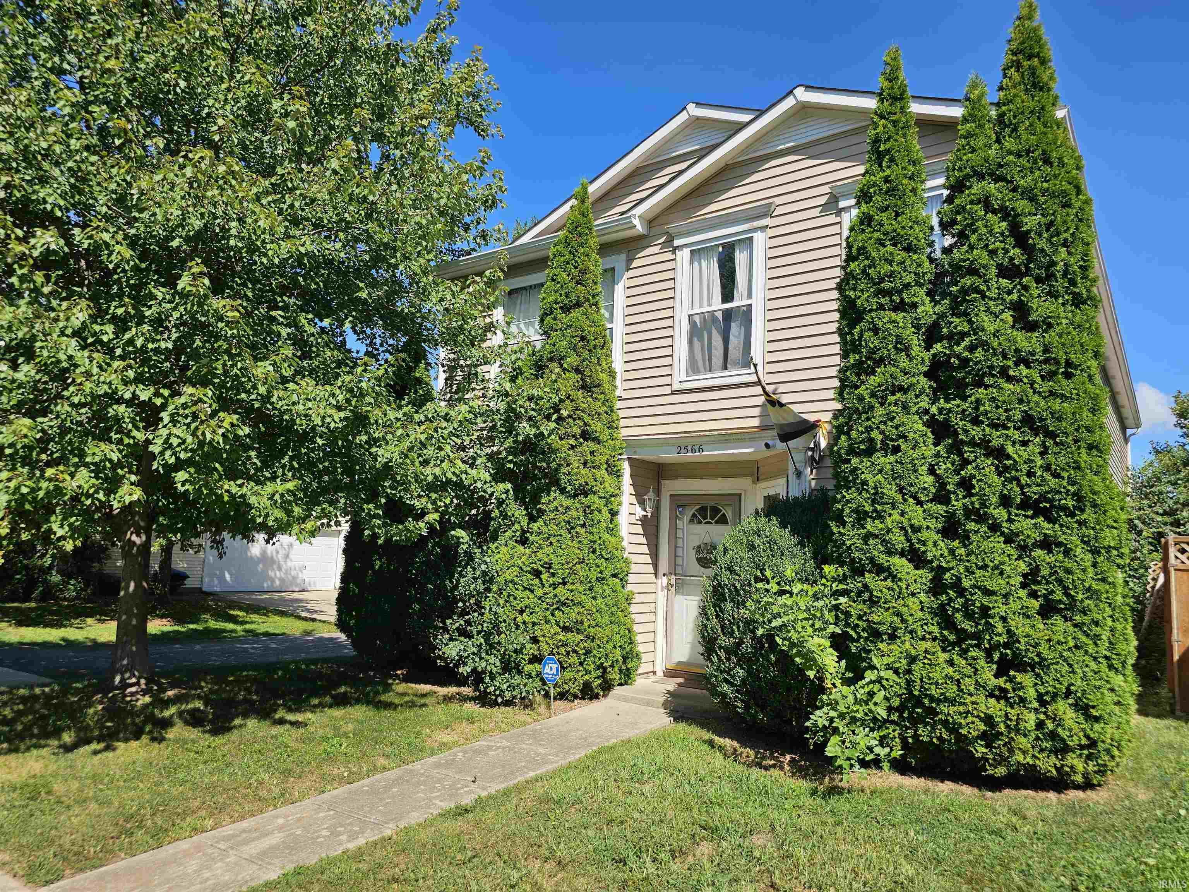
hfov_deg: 73.9
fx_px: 790
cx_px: 594
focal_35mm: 23
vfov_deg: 58.9
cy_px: 446
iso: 10
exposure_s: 1/657
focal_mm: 6.3
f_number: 1.7
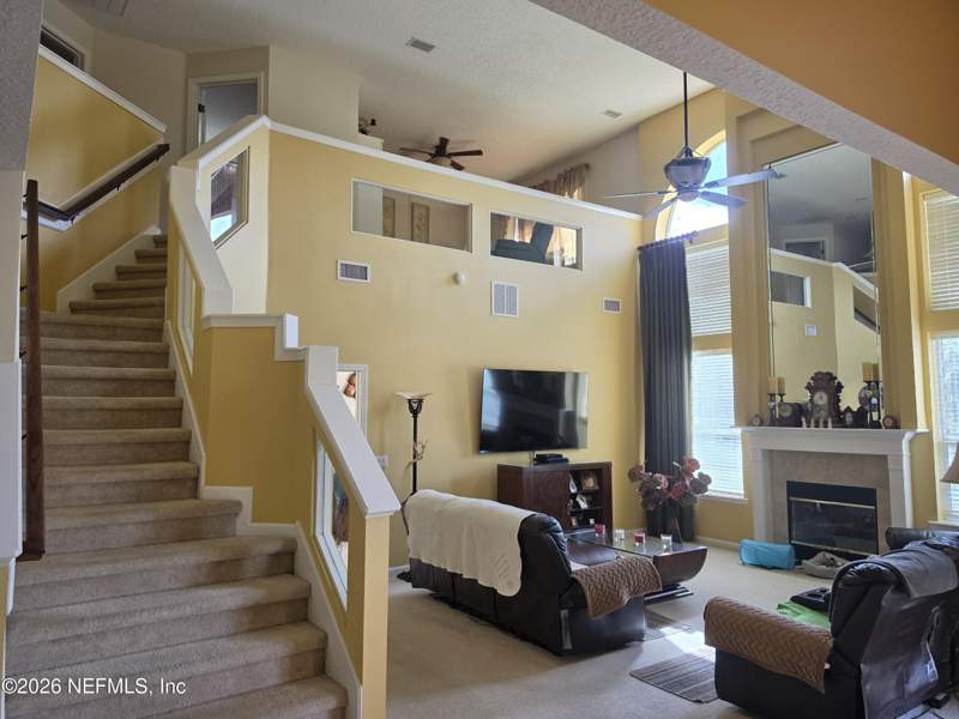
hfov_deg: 73.9
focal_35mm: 23
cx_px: 480
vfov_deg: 58.9
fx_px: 637
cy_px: 360
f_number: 1.4
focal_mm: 6.5
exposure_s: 1/120
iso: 100
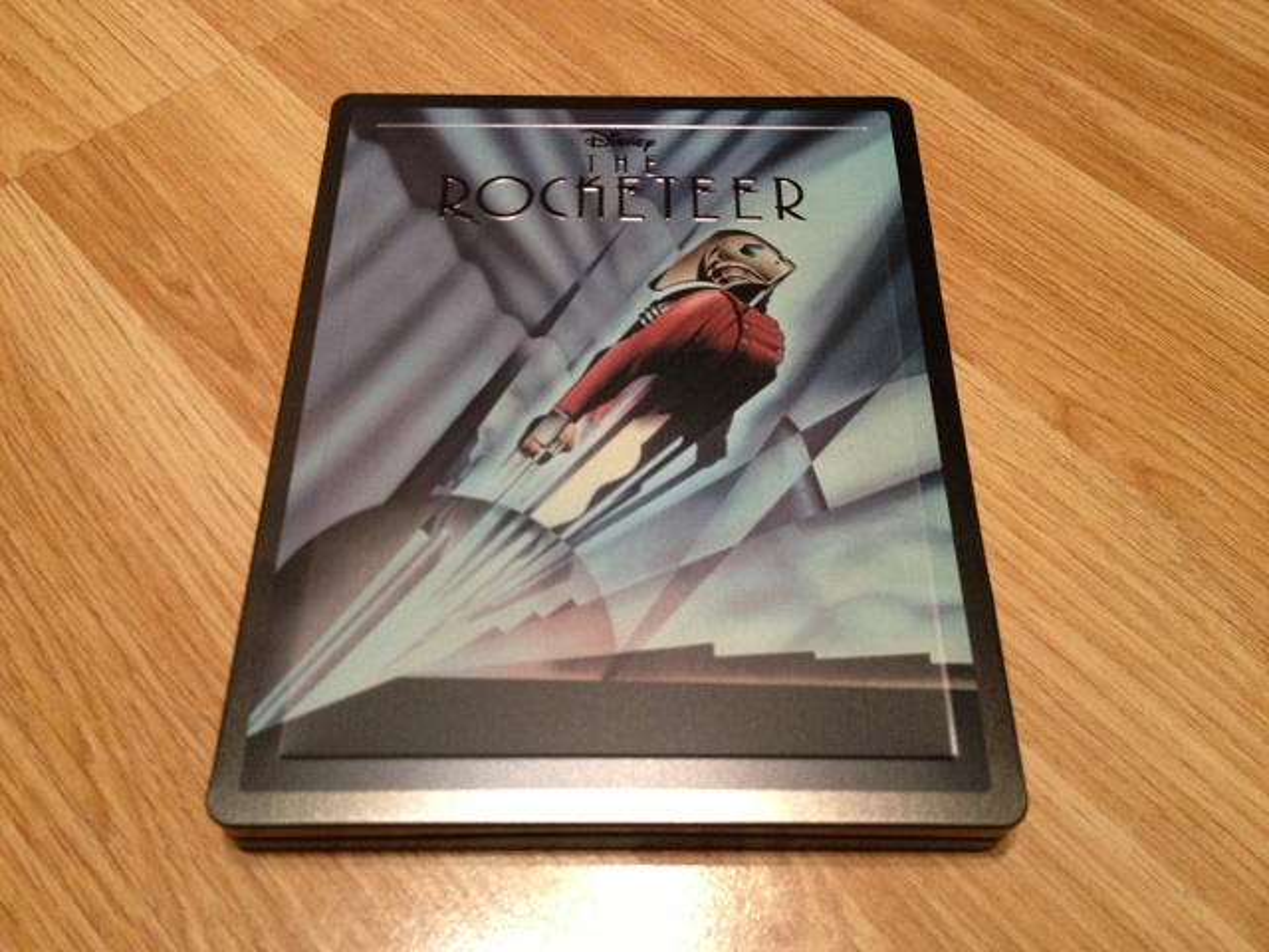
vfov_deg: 40.7
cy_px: 476
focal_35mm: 35
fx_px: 1283
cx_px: 634
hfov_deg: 52.6
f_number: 2.4
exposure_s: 1/20
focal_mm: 4.28
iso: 200
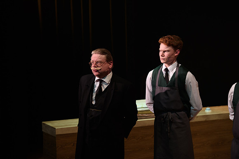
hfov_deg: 16.8
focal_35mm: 122
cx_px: 120
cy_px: 80
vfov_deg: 11.2
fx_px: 809
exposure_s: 1/125
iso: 800
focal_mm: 122
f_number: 2.8
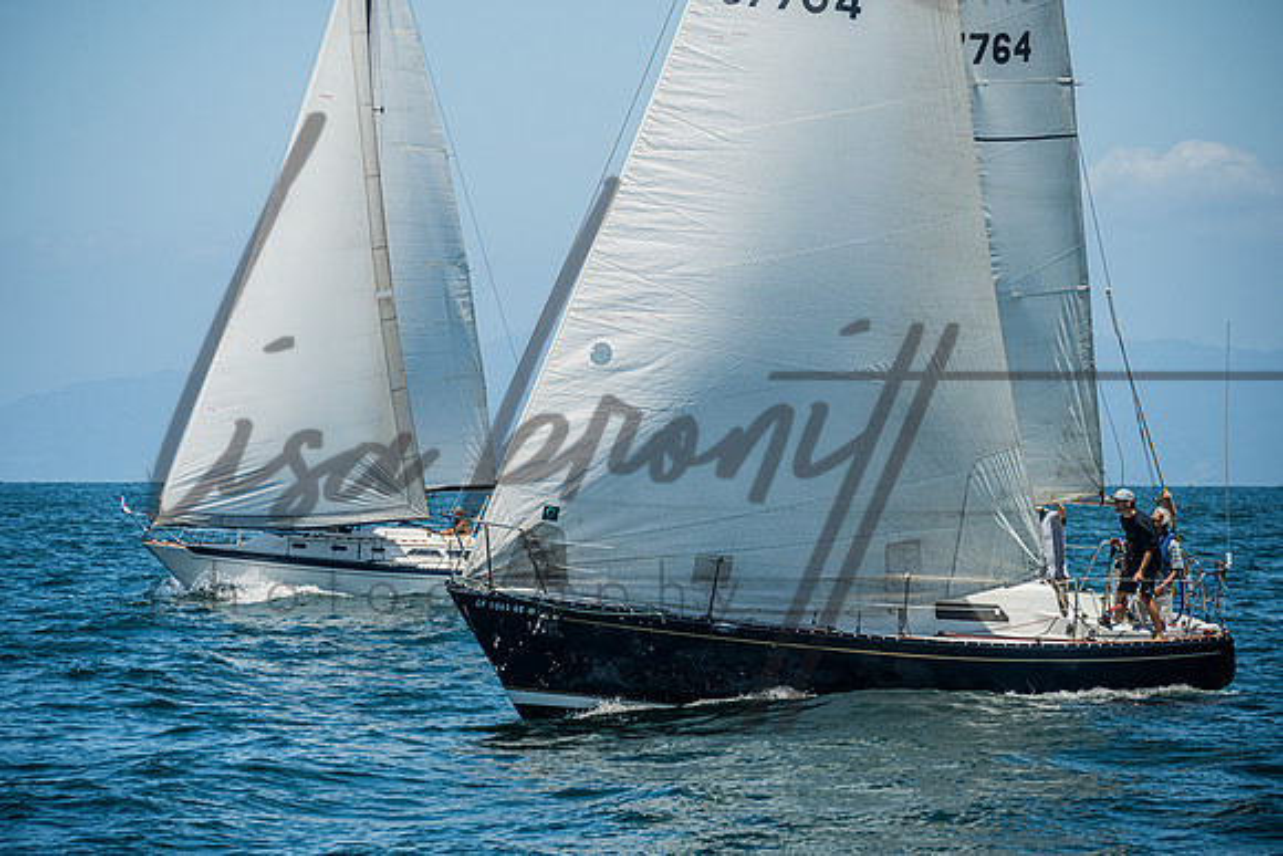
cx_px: 618
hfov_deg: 11.0
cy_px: 427
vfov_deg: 7.4
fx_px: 6638
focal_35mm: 186
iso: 320
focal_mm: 175
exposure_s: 1/1250
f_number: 6.3
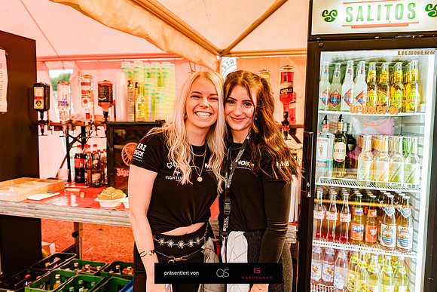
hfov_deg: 61.9
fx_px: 364
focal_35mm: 30
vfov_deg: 43.6
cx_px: 218
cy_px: 146
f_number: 3.5
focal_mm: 30
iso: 1600
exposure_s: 1/160
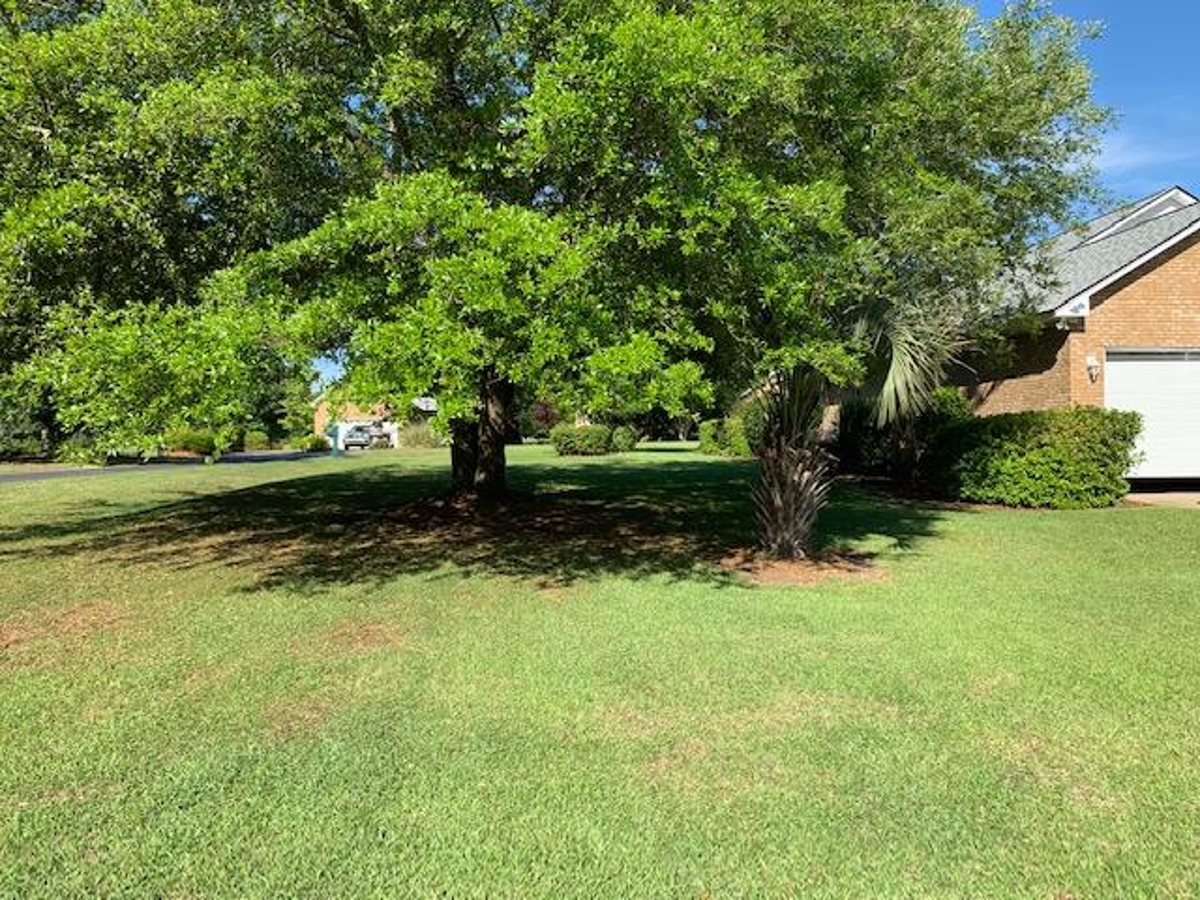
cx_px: 600
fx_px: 901
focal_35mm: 26
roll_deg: +0.5
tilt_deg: +0.1
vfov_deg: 53.1
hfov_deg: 67.3
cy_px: 450
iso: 25
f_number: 1.8
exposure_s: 1/1021
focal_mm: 4.25
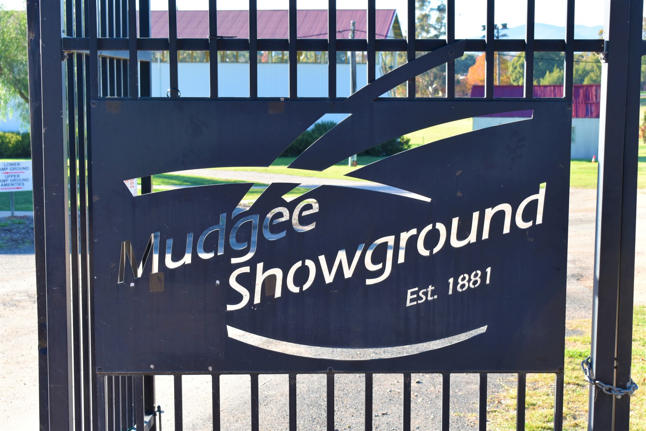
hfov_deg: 33.4
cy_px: 216
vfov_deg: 22.6
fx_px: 1077
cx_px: 323
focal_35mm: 60
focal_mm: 40
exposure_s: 1/250
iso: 400
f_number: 8
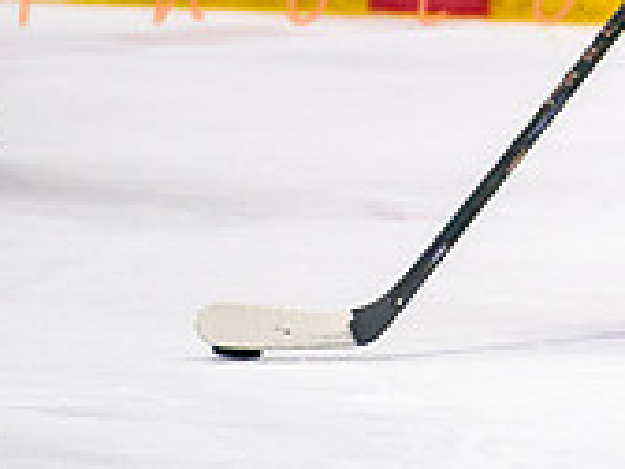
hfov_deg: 2.1
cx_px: 865
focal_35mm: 963
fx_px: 17387
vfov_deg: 1.5
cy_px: 7
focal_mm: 200
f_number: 2.8
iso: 640
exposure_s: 1/640
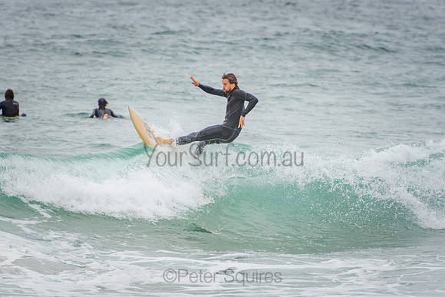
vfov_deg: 2.4
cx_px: 222
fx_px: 7233
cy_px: 148
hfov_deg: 3.5
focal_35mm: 585
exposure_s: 1/1600
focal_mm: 390
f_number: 5.6
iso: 320
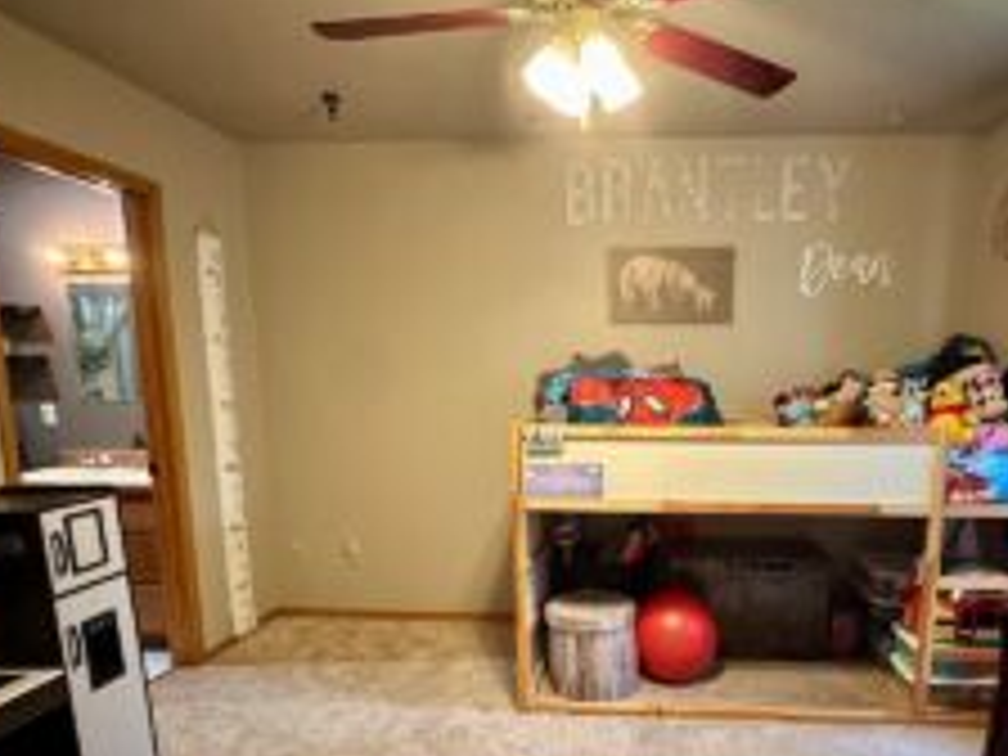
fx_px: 728
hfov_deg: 68.5
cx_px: 616
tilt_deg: -10.3
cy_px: 504
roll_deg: -0.7
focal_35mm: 25
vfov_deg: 53.8
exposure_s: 1/60
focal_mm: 2.22
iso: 640
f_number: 2.2
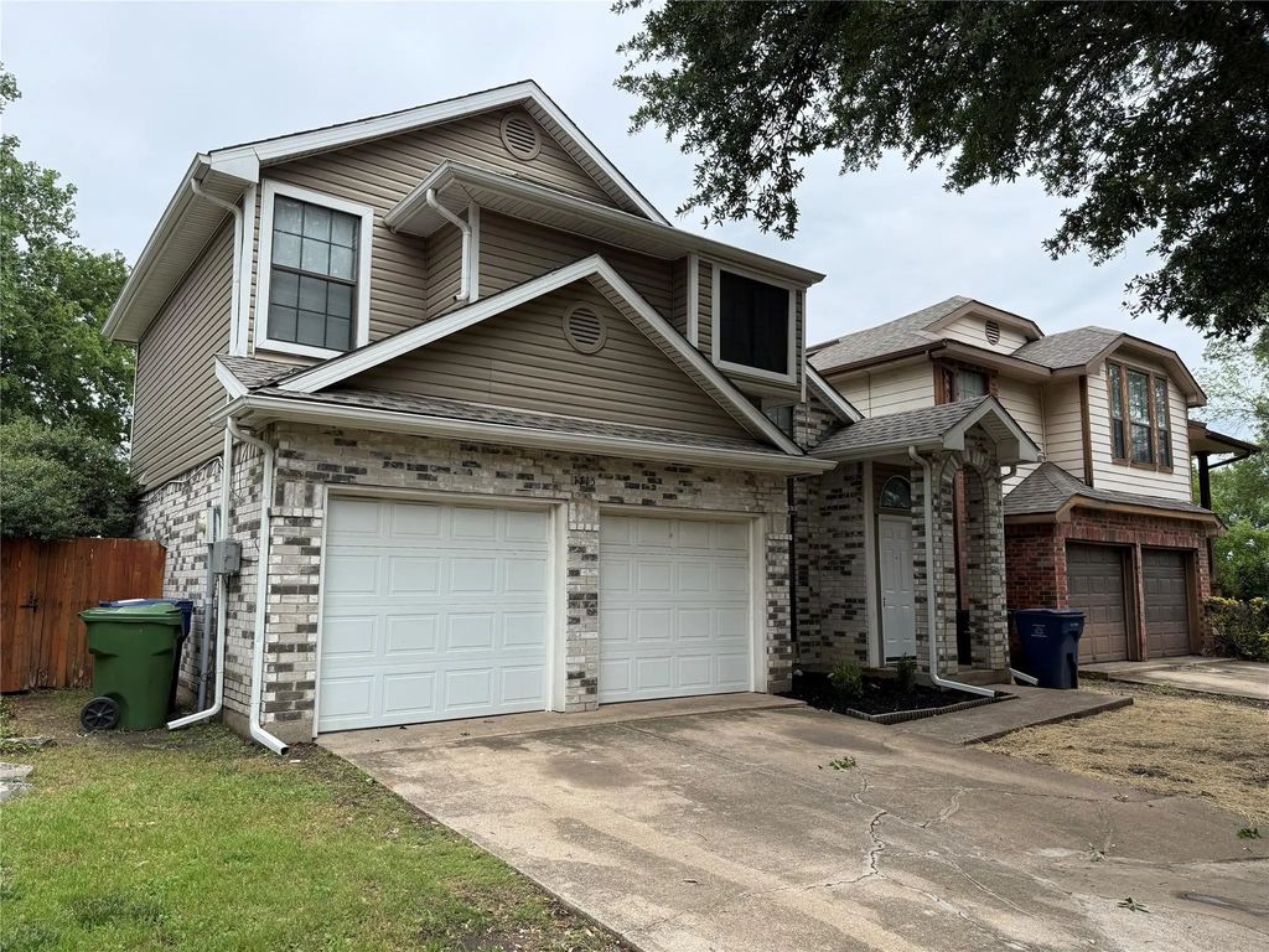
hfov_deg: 71.6
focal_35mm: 24
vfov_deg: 56.8
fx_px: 880
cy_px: 476
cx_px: 634
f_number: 1.78
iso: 80
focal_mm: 6.76
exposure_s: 1/2525
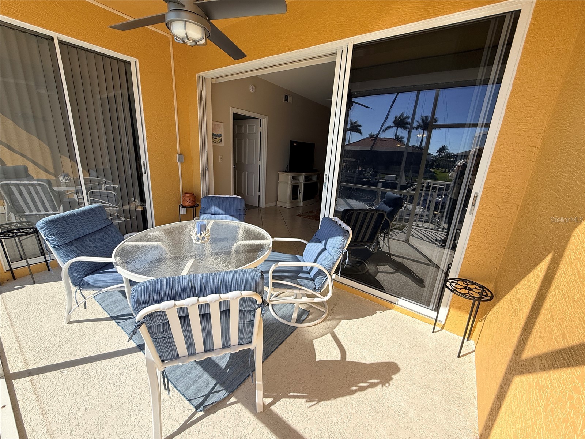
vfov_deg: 85.7
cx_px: 292
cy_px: 220
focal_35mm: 14
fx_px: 237
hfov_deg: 102.1
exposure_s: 1/709
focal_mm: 2.22
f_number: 2.2
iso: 64
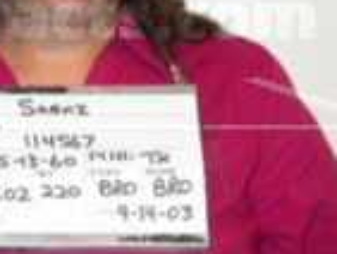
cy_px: 11
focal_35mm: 144
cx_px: 42
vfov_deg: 10.2
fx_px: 1403
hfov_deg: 13.6
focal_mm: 12.2
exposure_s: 1/60.3
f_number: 3
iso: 100
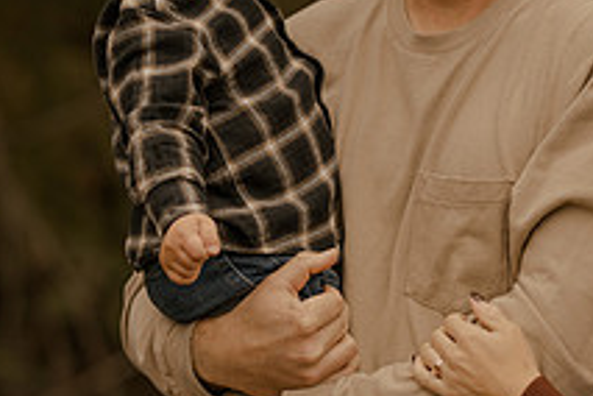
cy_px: 146
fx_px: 3805
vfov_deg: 5.9
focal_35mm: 231
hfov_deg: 8.9
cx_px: 482
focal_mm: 85
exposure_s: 1/640
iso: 200
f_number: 2
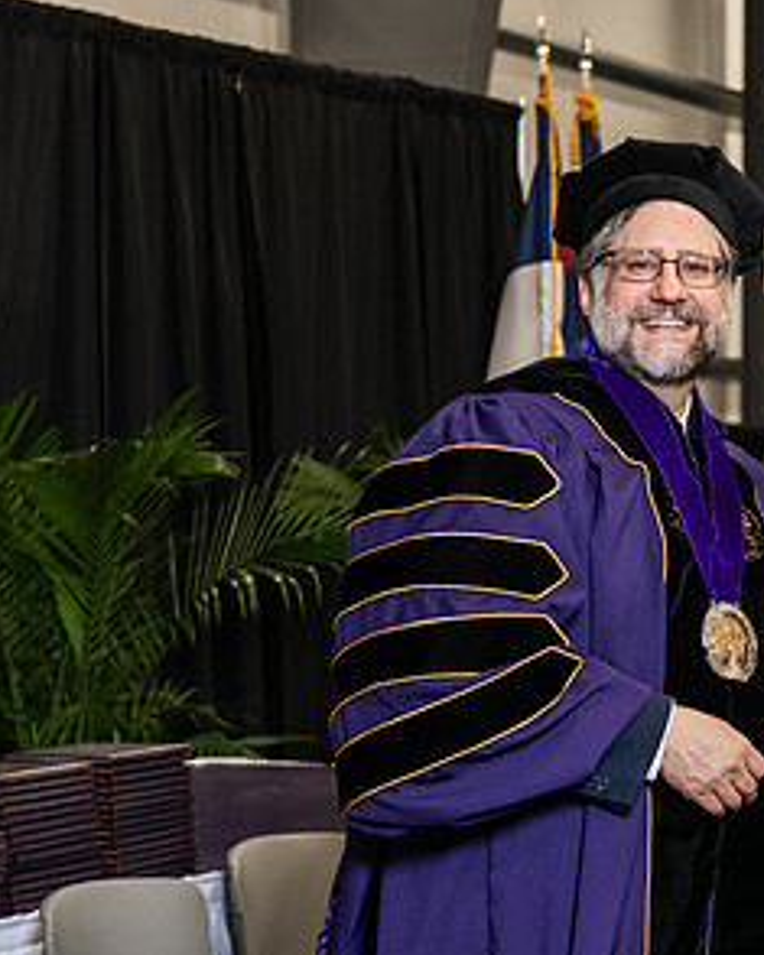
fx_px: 3252
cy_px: 619
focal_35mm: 115
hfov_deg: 13.2
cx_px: 774
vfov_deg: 16.7
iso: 2500
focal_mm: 62
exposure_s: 1/200
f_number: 5
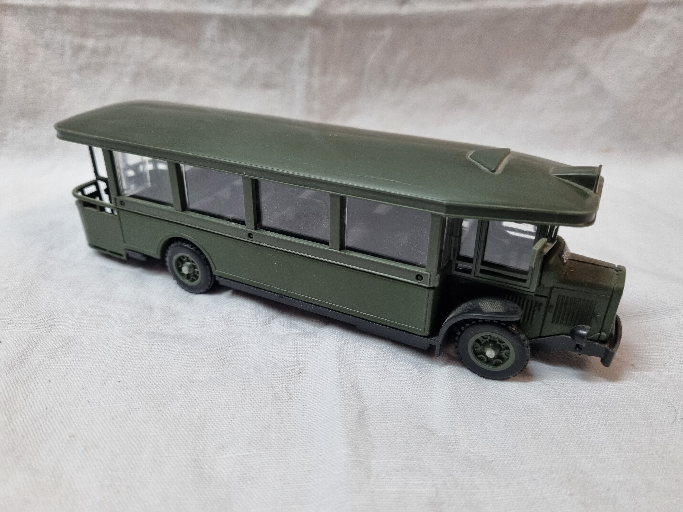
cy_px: 256
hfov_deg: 67.3
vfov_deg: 53.1
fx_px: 513
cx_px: 342
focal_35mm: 26
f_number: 1.8
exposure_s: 1/50
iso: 200
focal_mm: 5.4
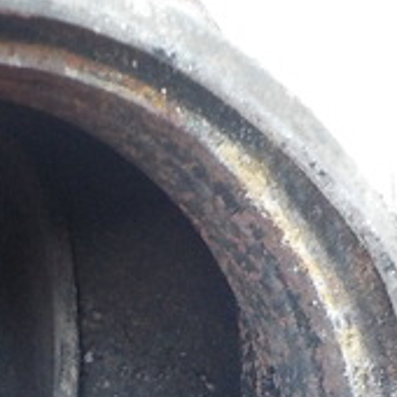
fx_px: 1298
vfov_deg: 16.6
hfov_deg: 16.9
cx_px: -16
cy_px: 481
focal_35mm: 100
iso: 400
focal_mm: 4.1
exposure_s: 1/30
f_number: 3.3
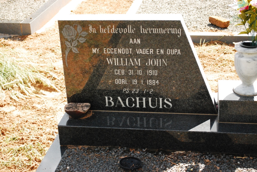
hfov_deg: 31.9
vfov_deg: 21.6
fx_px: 450
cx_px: 128
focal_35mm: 63
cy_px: 86
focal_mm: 42
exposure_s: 1/1600
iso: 1600
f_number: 5.3
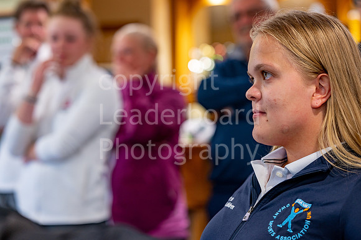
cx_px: 180
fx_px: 852
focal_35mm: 85
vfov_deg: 16.1
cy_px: 120
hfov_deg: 23.9
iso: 500
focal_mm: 85
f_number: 3.2
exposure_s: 1/80
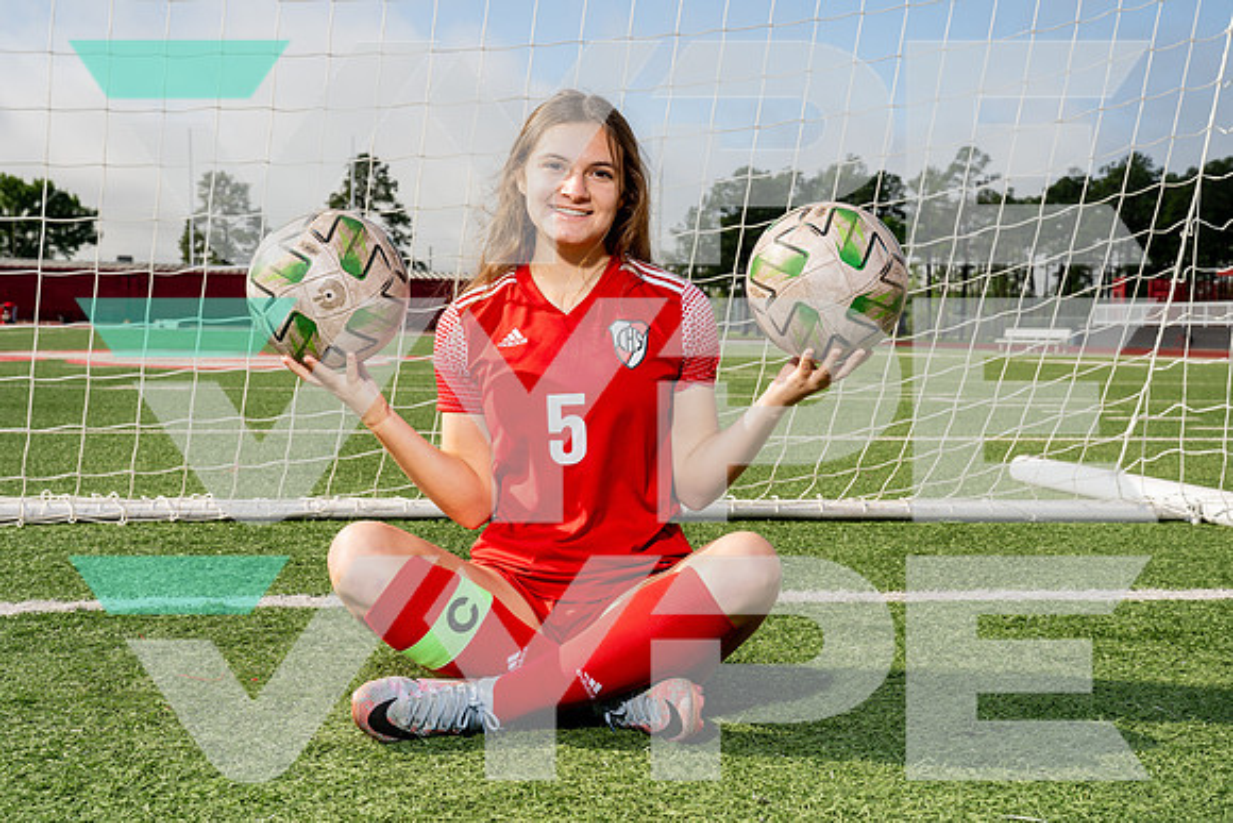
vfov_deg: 29.2
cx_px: 616
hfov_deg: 42.6
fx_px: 1581
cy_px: 410
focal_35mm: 46
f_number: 8
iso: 100
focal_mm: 43
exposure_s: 1/250
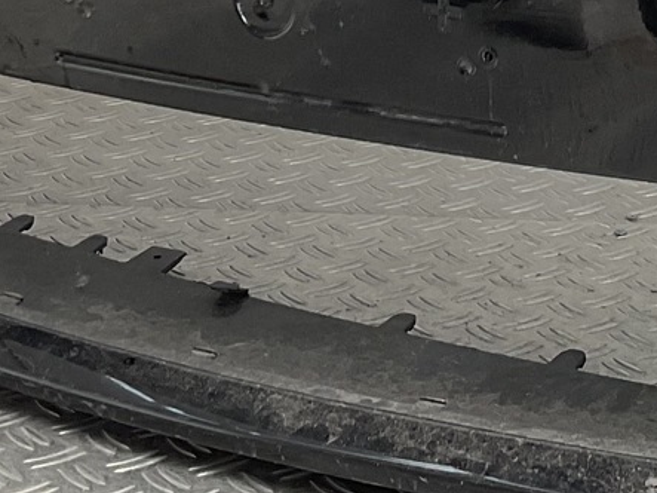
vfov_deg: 10.8
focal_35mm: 132
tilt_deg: -9.4
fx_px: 2505
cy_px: -257
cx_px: 724
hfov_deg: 14.6
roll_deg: -1.2
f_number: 1.8
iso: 16
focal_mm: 3
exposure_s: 1/325
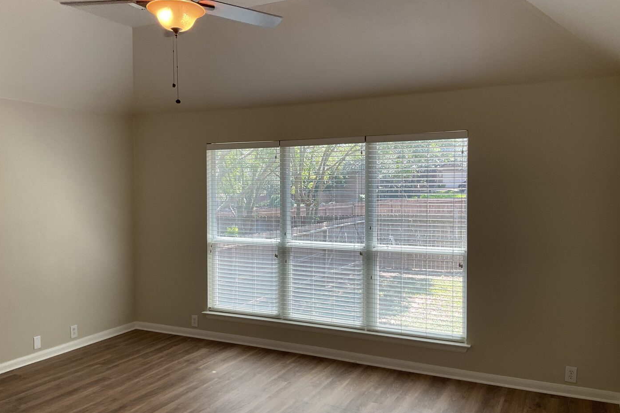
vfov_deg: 42.3
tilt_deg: -2.9
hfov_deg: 60.3
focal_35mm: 31
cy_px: 216
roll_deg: +0.1
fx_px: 534
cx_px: 316
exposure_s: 1/120
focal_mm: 3
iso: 40
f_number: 1.8
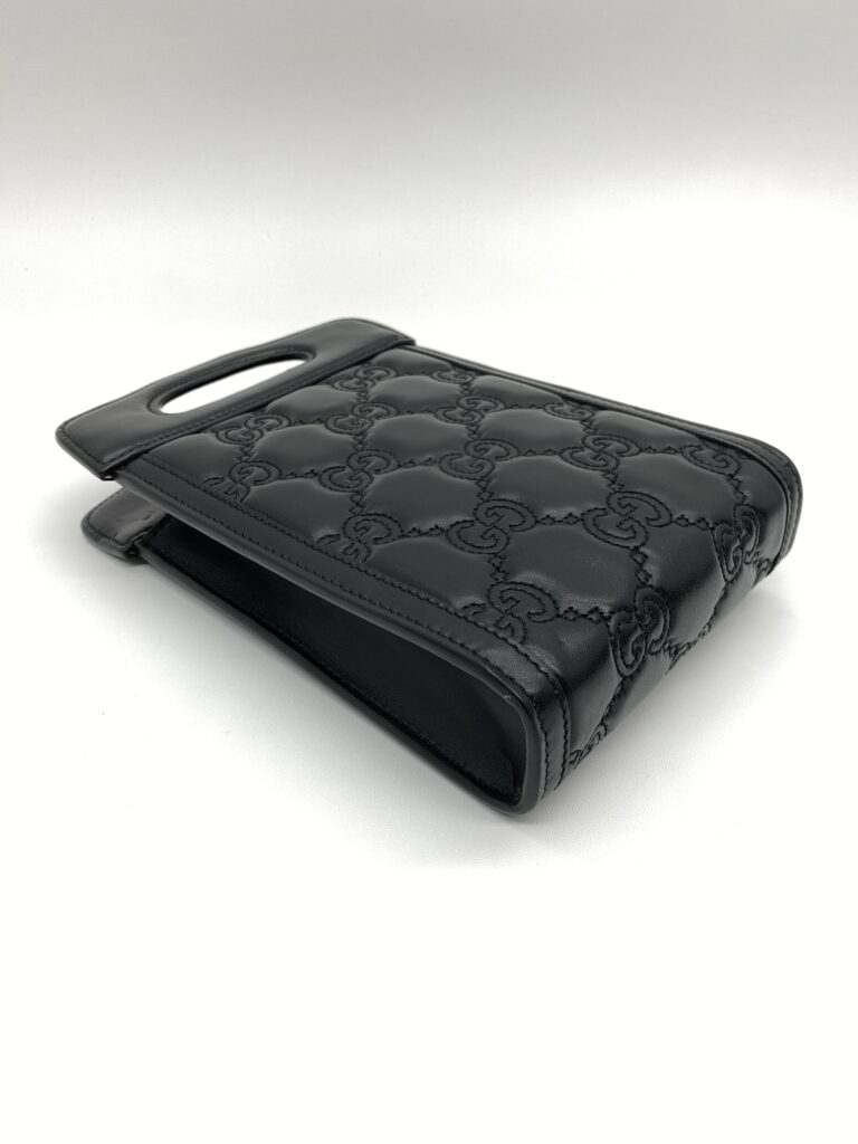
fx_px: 859
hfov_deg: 53.1
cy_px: 572
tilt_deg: -32.3
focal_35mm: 26
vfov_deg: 67.3
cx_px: 429
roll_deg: -1.7
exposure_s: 1/100
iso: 50
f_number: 1.8
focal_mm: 4.25
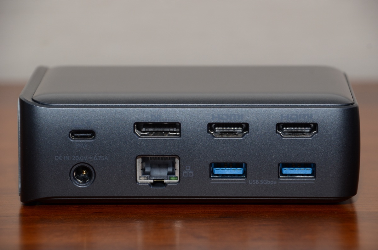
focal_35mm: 232
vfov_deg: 5.9
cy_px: 125
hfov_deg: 8.9
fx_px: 2436
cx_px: 189
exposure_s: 1/125
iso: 400
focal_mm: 155
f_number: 8
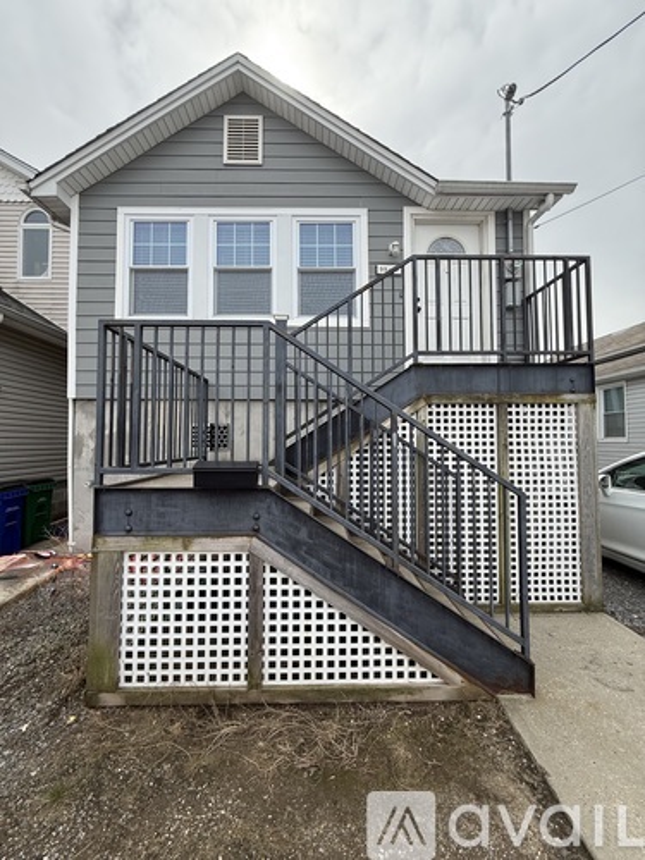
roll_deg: -1.7
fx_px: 348
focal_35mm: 14
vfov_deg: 102.1
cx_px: 322
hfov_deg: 85.7
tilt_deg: +1.3
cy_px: 430
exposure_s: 1/876
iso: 50
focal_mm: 2.22
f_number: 2.2
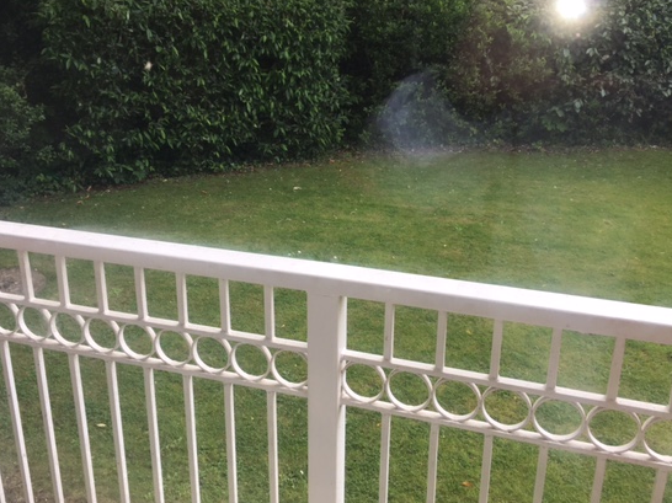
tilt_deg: -18.8
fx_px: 660
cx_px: 330
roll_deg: -0.7
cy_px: 230
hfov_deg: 54.0
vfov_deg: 41.7
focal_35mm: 34
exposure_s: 1/163
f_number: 2.2
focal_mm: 4.15
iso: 25
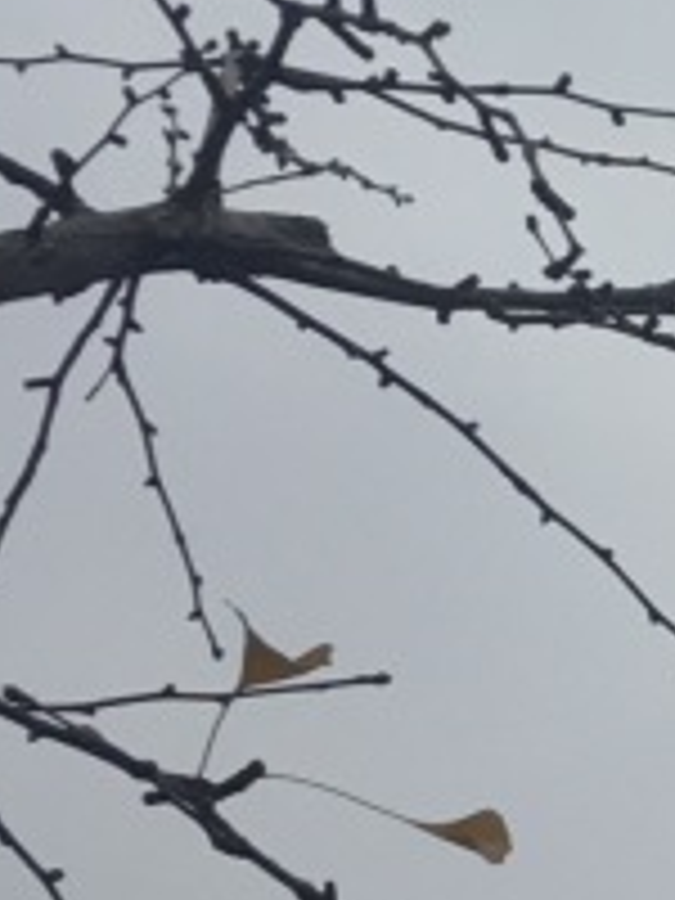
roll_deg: -1.5
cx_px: 2268
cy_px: 1638
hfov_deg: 6.5
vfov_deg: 9.3
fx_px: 5278
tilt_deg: +29.1
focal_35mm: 203
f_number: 2.2
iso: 25
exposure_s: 1/513
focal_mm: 4.15
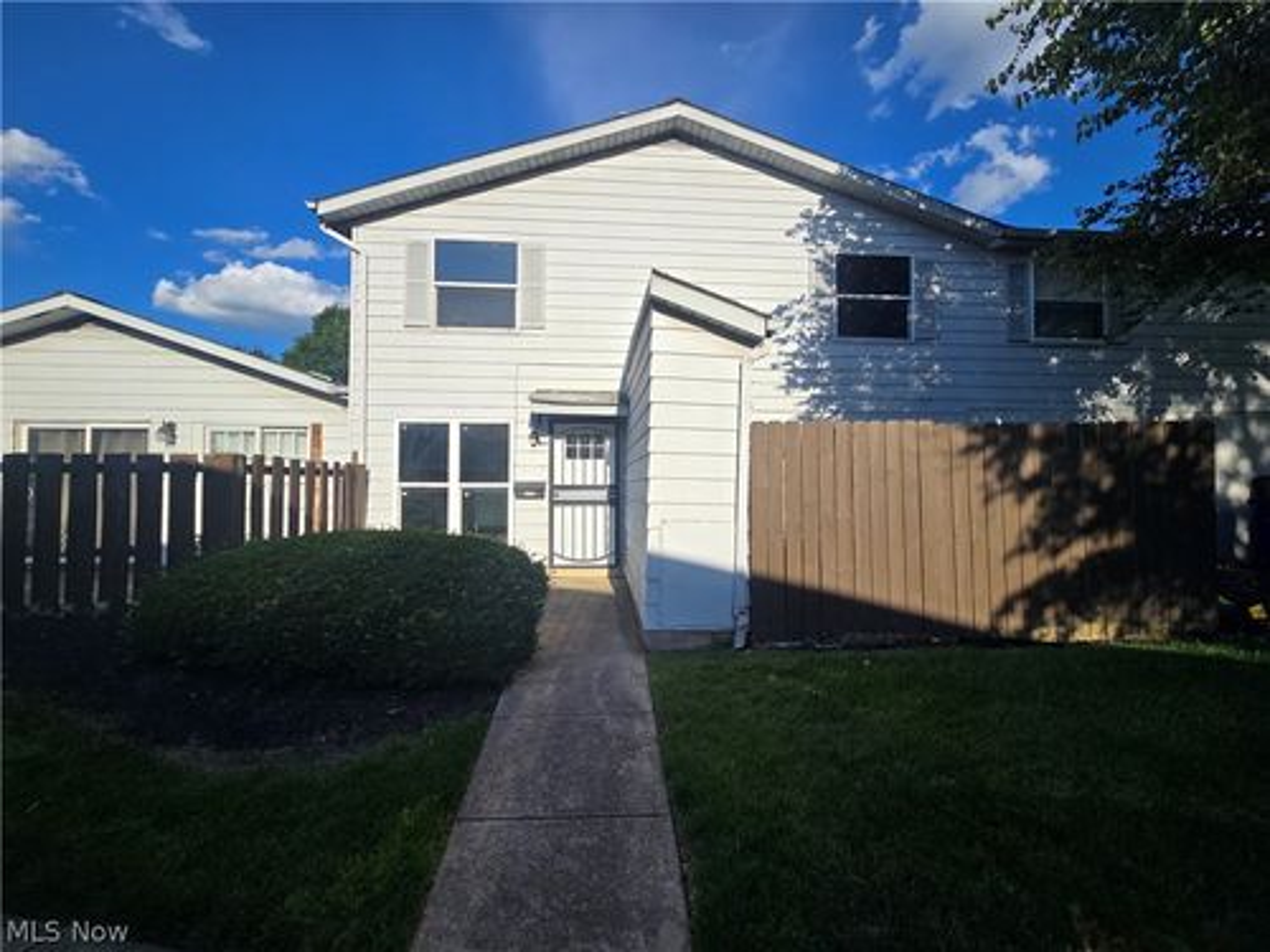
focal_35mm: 13
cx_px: 635
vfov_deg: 89.9
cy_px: 476
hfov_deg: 106.2
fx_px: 477
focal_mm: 2.2
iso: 50
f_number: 2.2
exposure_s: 1/2169
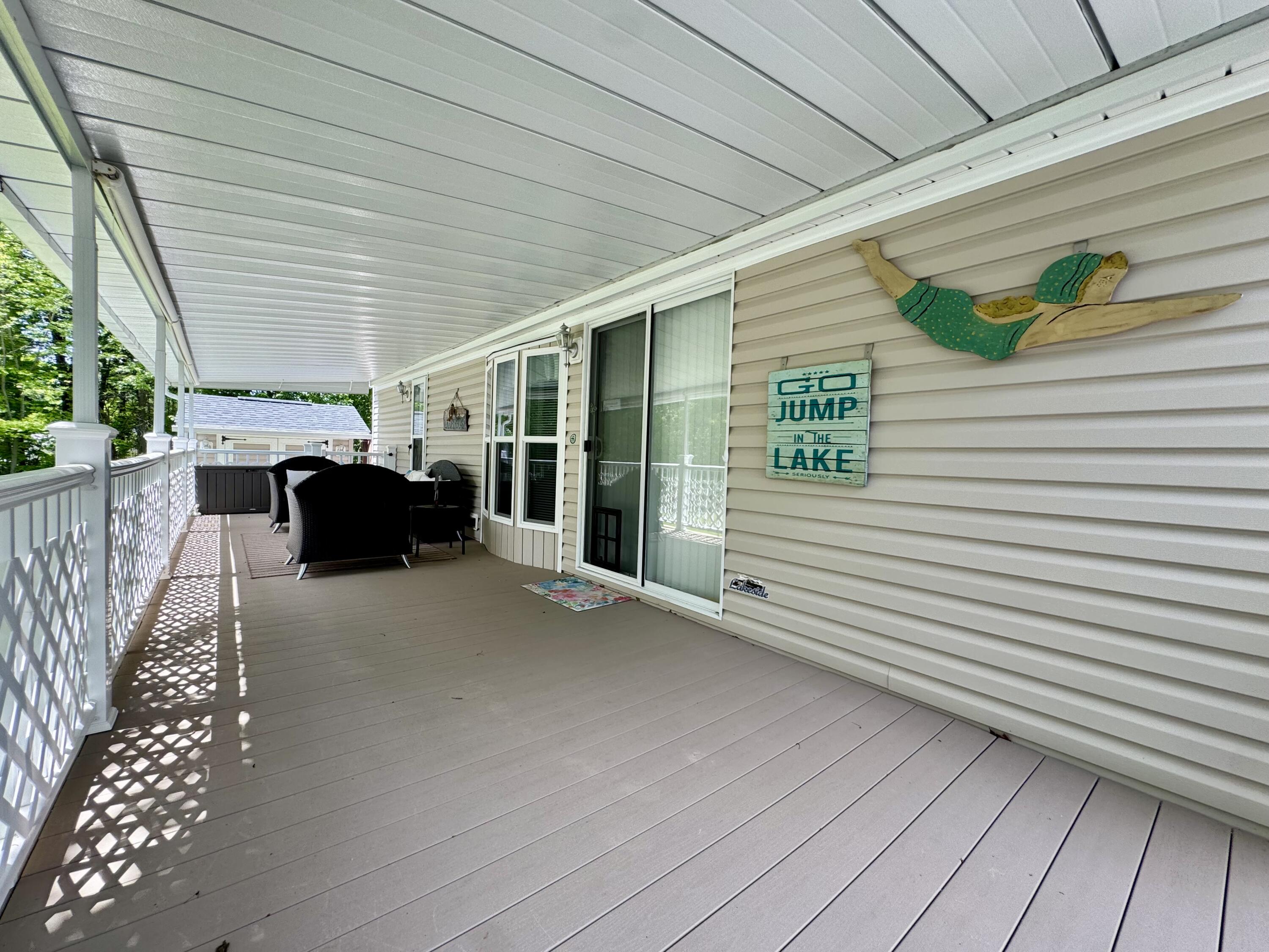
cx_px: 634
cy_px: 476
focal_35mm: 14
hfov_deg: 102.1
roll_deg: -1.8
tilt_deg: -2.4
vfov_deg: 85.7
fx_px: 513
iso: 40
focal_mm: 2.22
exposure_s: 1/188
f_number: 2.2
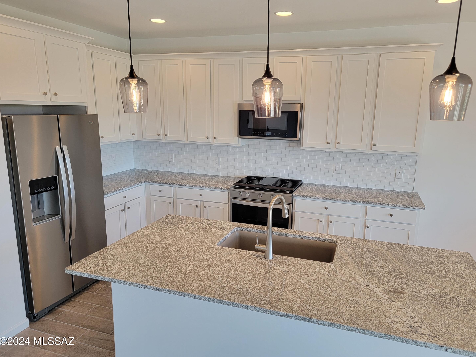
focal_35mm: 25
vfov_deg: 54.9
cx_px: 246
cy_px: 172
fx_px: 344
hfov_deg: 69.4
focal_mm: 6.7
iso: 100
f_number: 1.8
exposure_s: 1/120
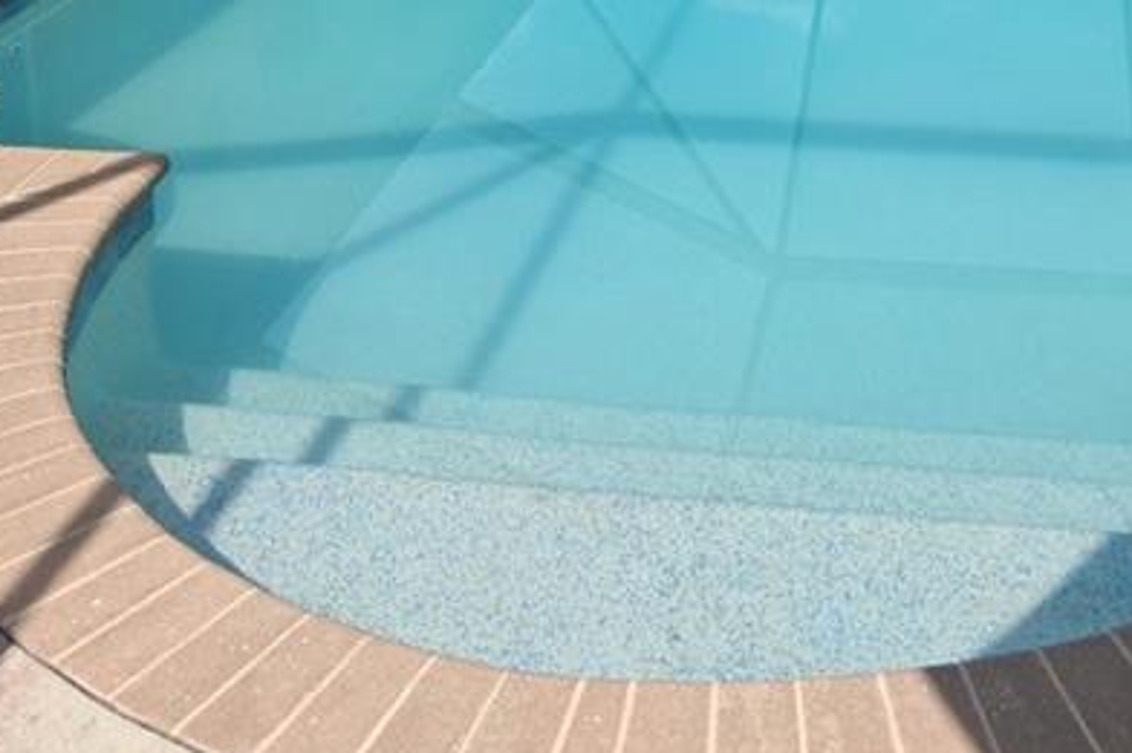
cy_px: -231
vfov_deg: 22.7
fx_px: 1666
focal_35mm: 53
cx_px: 765
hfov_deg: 37.1
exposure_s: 1/476
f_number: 1.8
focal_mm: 3.98
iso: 25
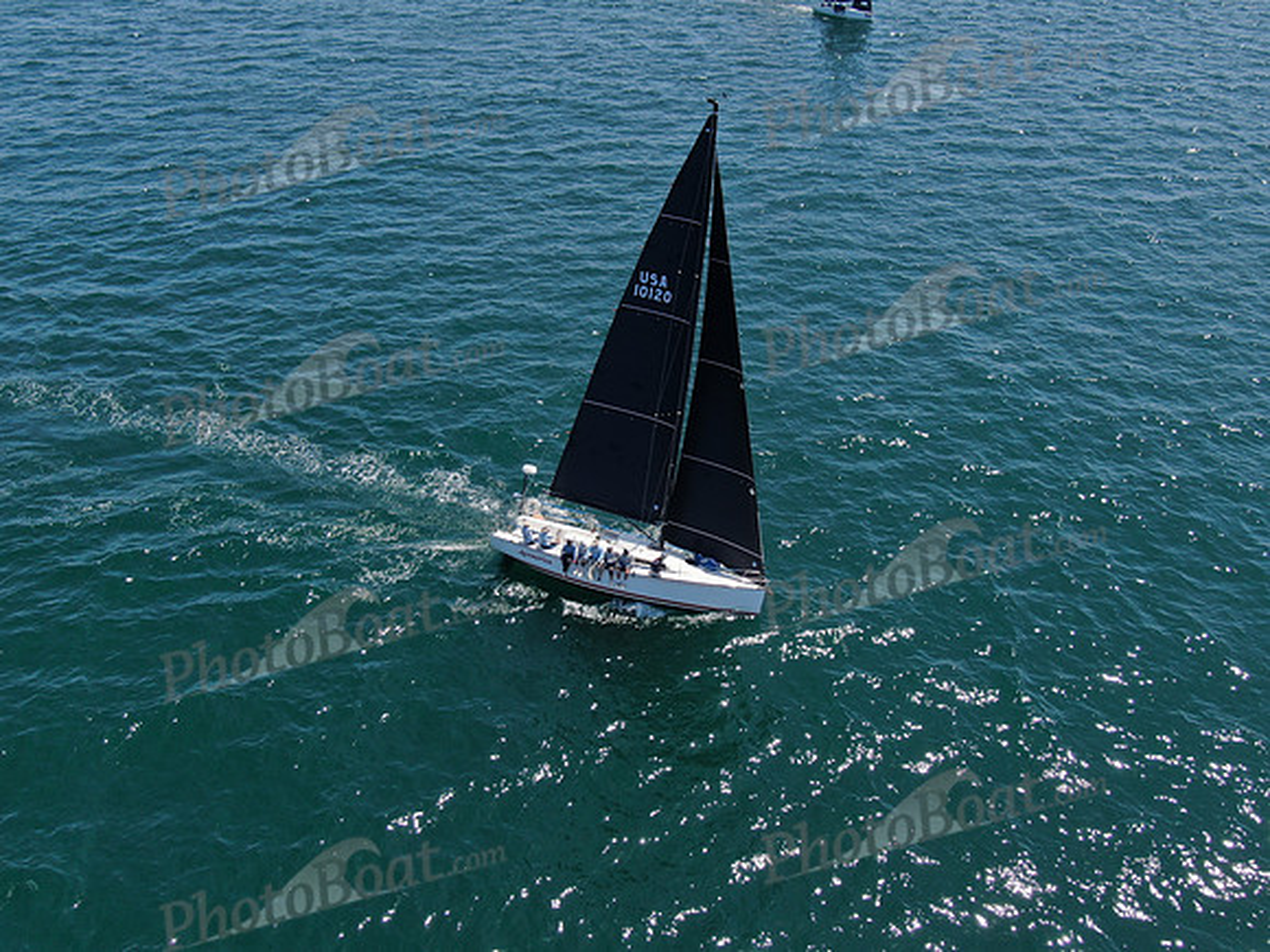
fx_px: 1137
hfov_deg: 58.4
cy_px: 476
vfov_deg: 45.4
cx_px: 635
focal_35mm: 31
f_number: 3.1
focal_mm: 5.33
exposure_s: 1/1000
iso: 100
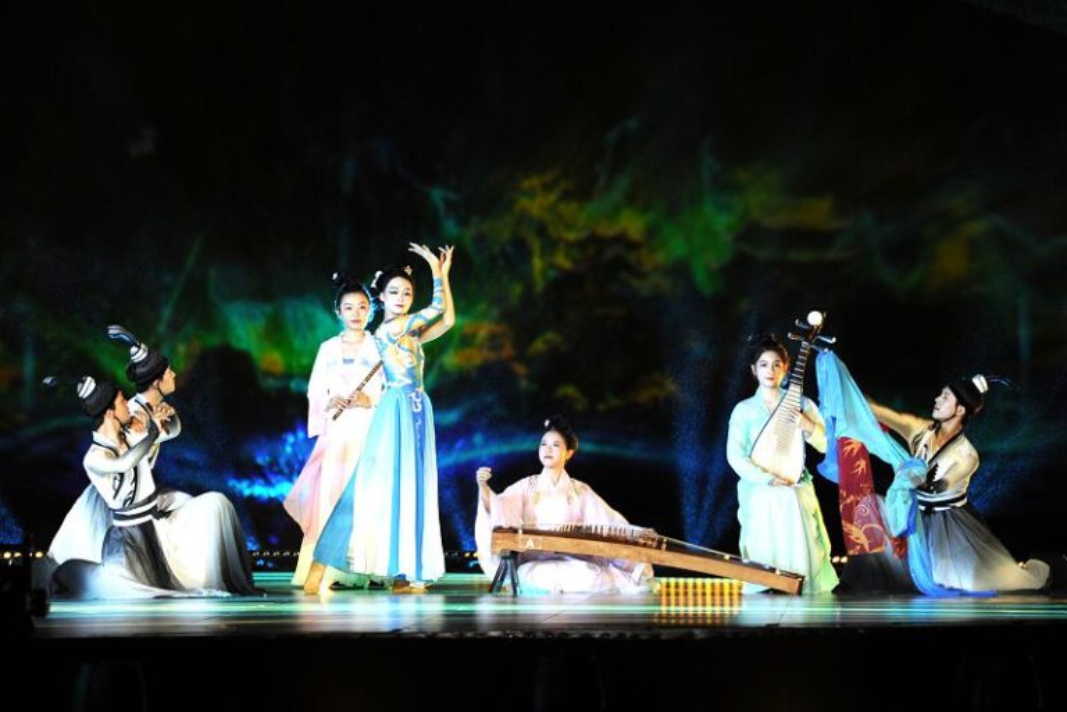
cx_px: 534
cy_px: 356
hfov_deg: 11.4
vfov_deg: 7.6
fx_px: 5335
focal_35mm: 180
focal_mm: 180
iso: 1250
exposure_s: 1/250
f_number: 3.5
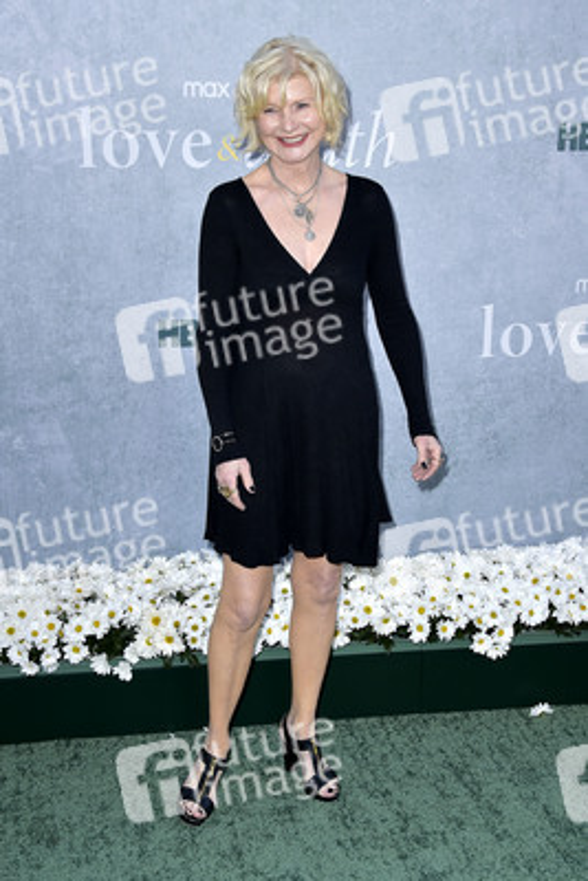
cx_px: 294
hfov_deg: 30.5
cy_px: 440
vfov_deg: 44.5
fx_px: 1077
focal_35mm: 44
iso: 320
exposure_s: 1/250
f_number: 6.3
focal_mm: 44
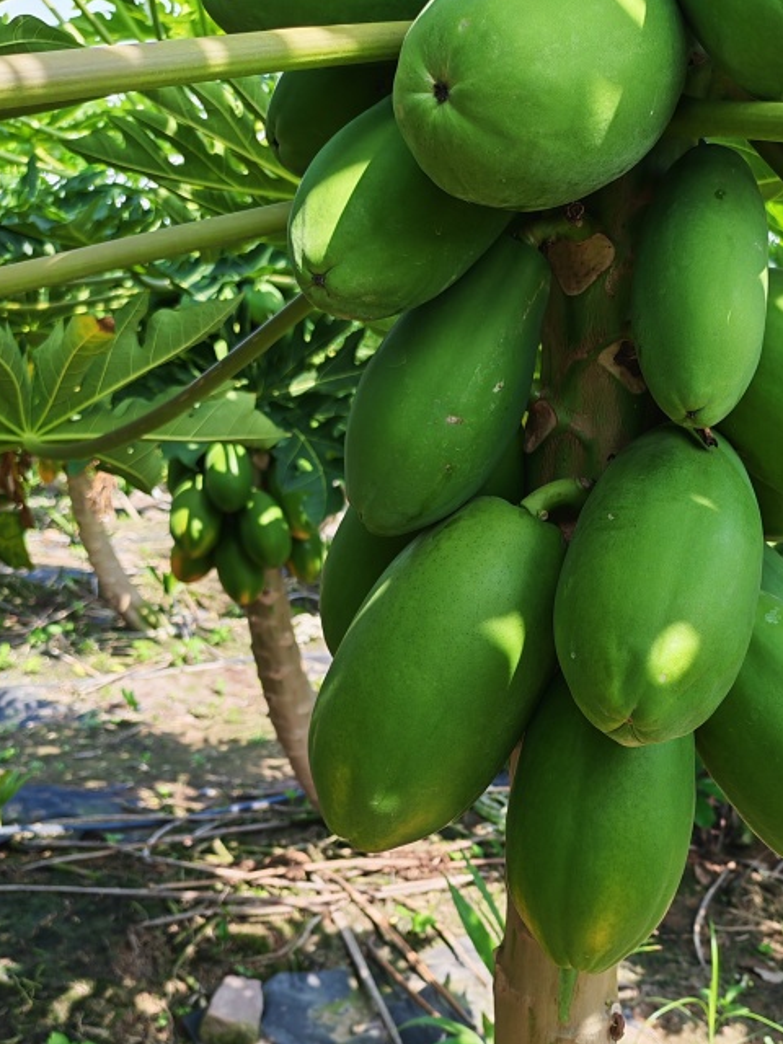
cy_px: 740
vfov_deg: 45.7
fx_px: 1206
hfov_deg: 35.6
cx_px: 529
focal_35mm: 40
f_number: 1.9
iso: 50
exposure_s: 1/280
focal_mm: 6.12
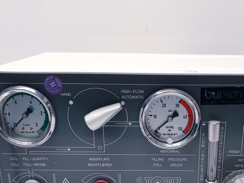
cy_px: 155
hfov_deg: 39.9
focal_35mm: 47
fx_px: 331
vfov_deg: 29.9
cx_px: 162
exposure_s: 1/100
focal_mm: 4.3
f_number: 2.4
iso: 80
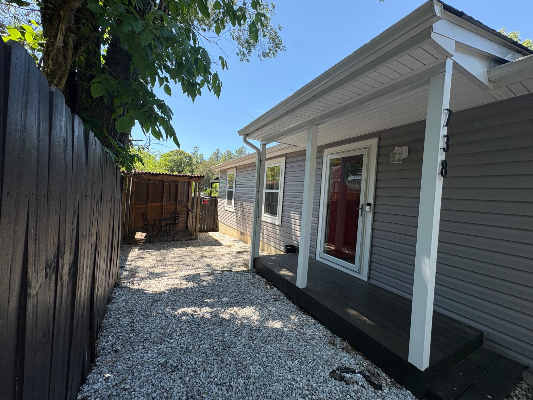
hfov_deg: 102.1
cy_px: 200
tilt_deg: -1.2
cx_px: 266
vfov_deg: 85.7
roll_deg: -3.8
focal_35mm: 14
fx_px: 216
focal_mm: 2.22
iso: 64
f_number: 2.2
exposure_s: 1/610
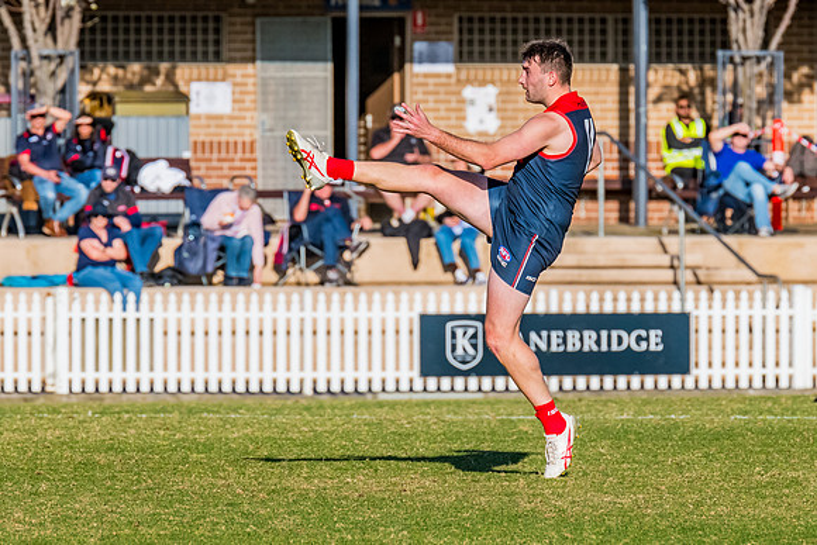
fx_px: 14885
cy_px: 251
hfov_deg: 3.1
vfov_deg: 2.1
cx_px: 403
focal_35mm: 656
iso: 800
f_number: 11
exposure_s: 1/1600
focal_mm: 420
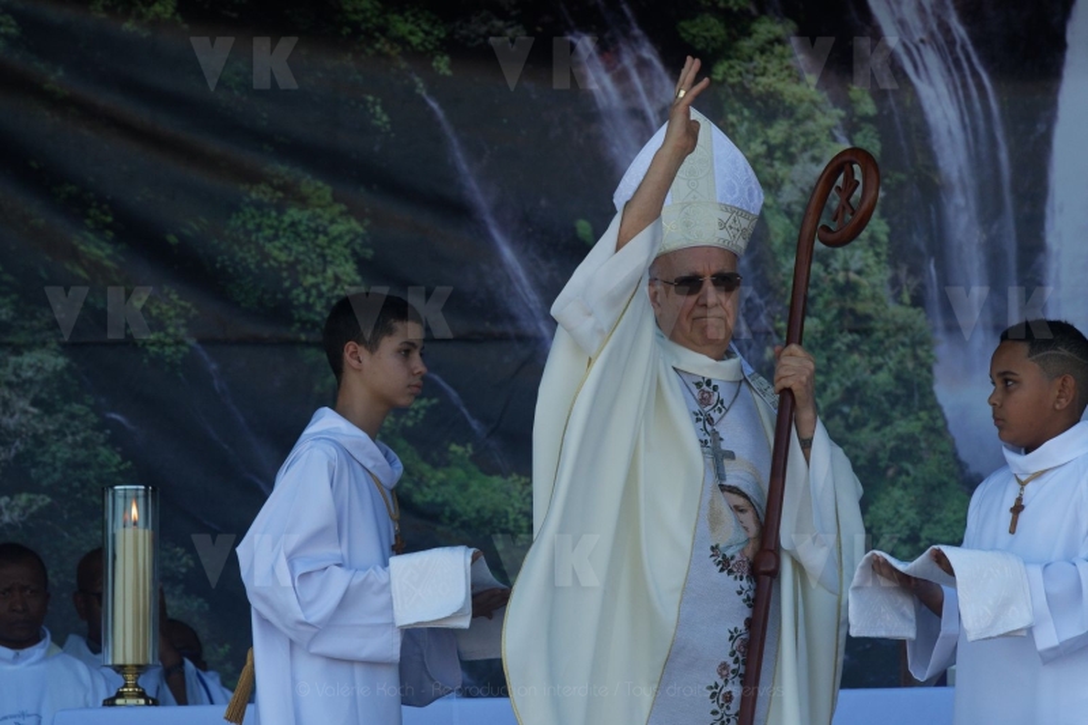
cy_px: 362
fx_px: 8611
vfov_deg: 4.8
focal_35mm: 285
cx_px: 544
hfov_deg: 7.2
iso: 320
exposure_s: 1/640
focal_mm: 190
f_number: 8
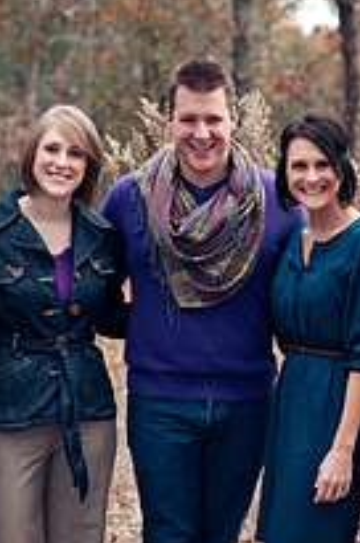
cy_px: 236
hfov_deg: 12.4
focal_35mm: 110
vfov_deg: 18.6
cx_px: 173
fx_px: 1655
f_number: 2.5
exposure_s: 1/80
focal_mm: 50
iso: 200
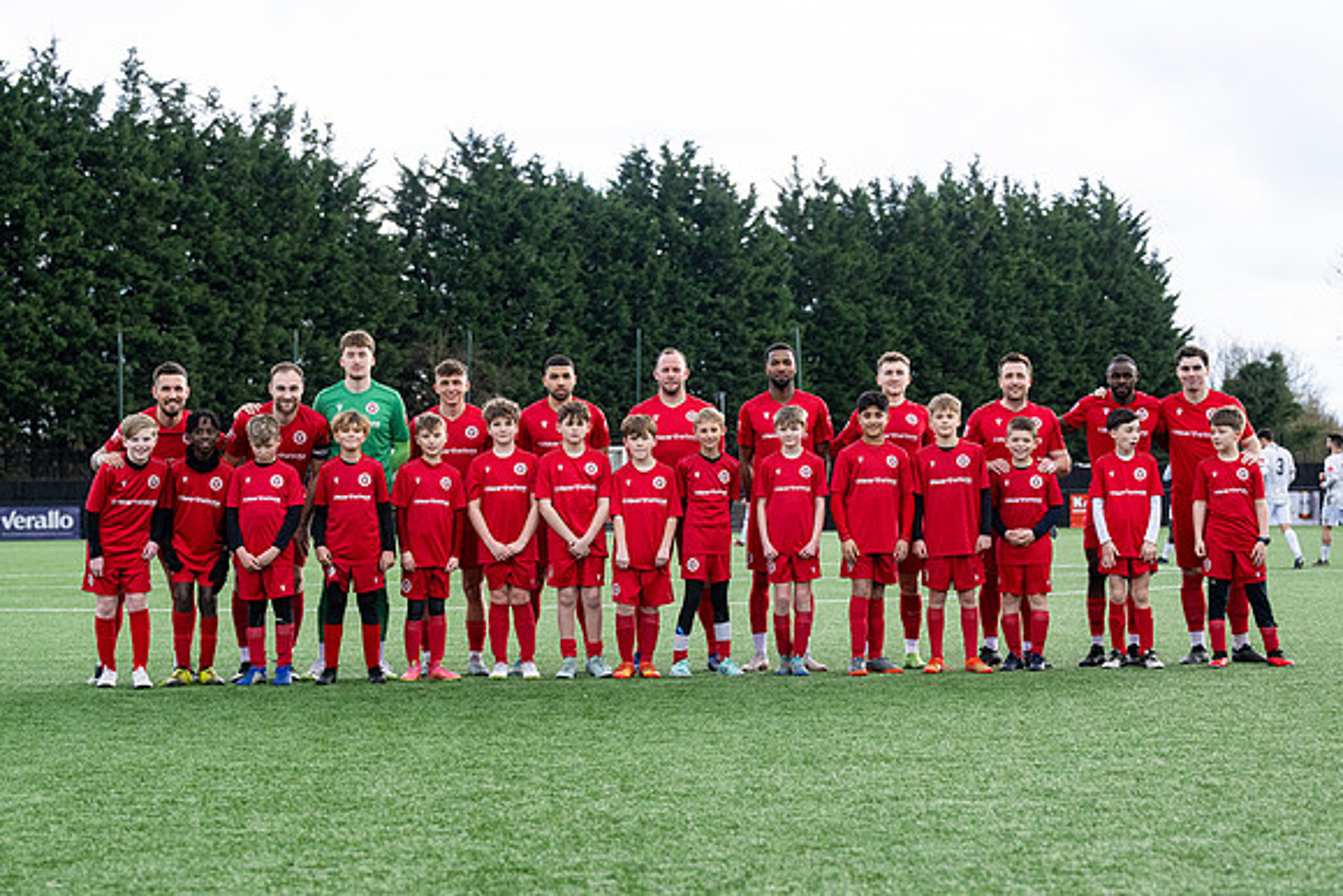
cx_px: 697
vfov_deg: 17.1
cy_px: 475
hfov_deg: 25.3
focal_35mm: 80
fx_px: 2988
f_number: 4
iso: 800
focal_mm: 70
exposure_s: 1/2500
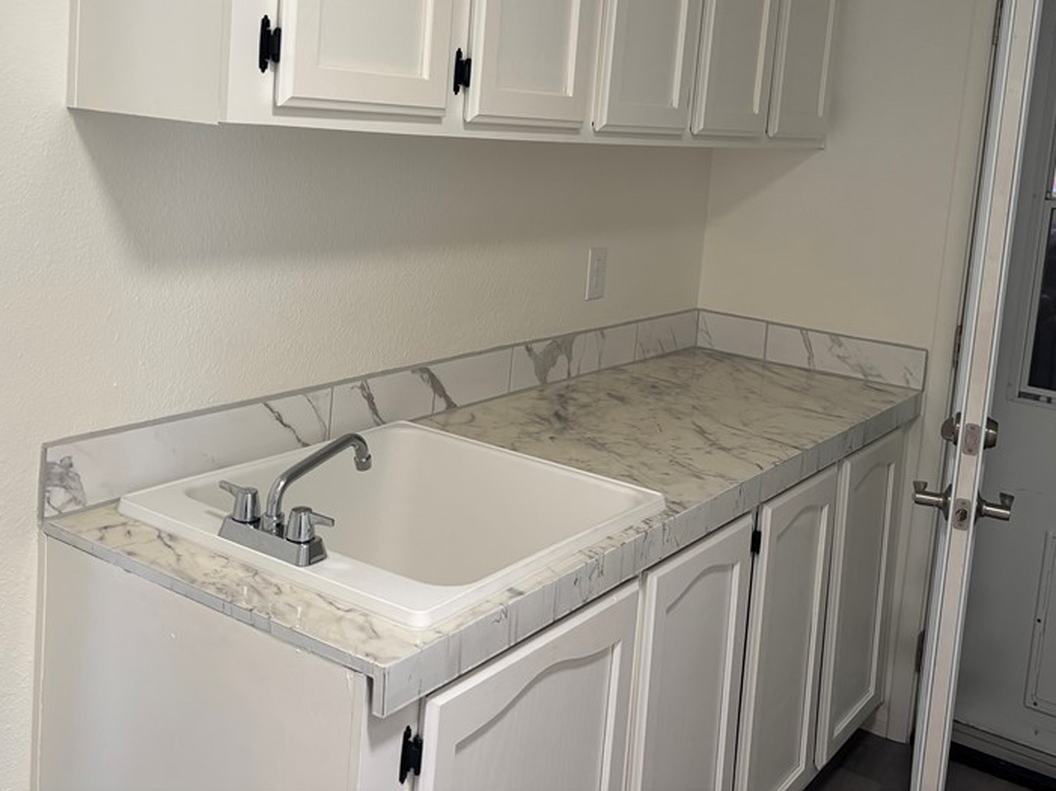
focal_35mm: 38
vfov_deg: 37.0
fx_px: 1159
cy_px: 217
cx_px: 547
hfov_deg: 49.0
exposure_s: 1/69
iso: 125
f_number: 1.6
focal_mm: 5.96
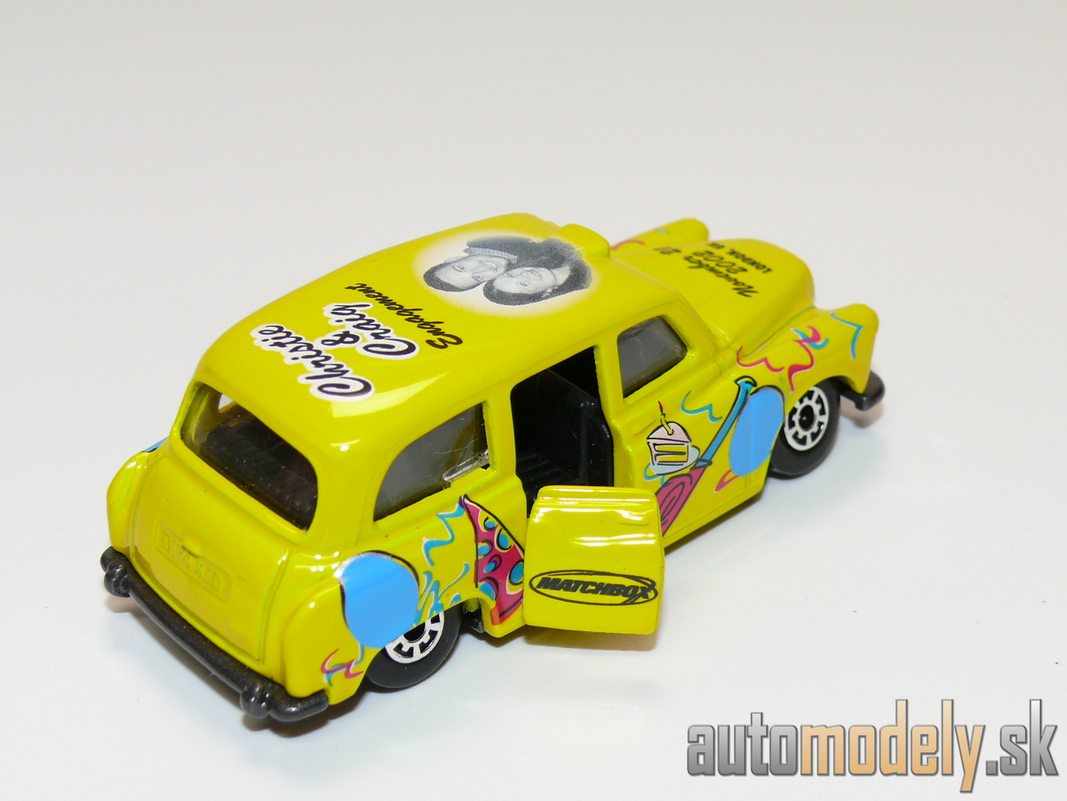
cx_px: 534
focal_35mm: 75
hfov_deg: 26.0
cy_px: 400
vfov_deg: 19.6
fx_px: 2312
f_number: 4
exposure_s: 1/30
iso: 100
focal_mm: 11.3
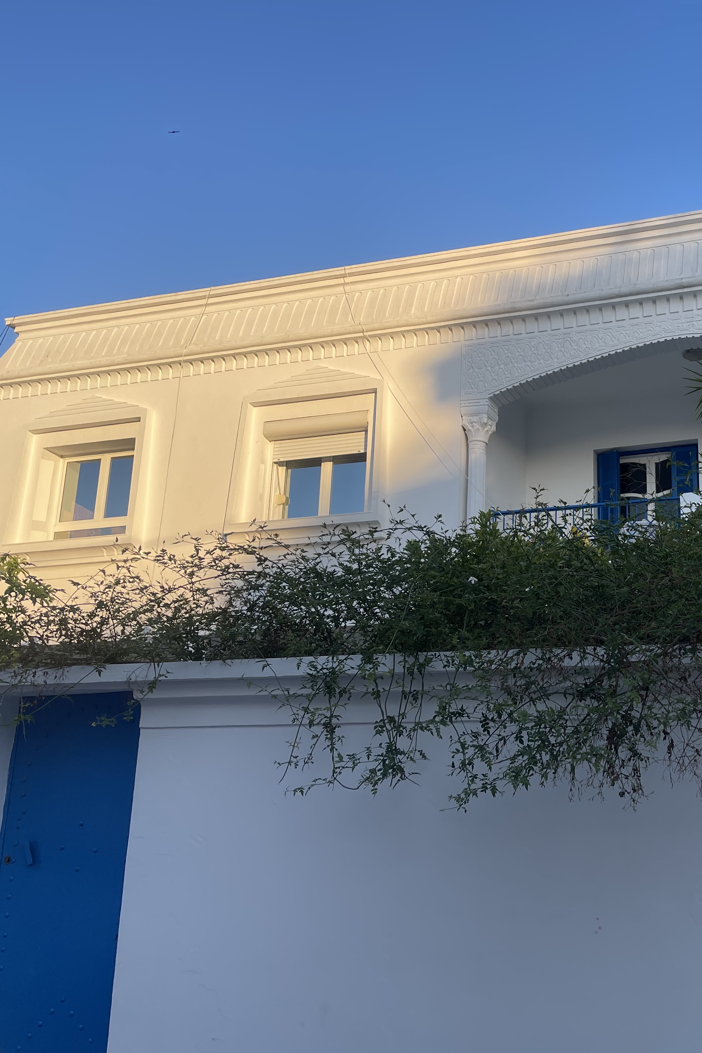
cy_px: 527
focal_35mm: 35
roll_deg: -1.2
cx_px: 595
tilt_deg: +15.3
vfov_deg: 54.4
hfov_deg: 36.1
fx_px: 1024
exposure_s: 1/1011
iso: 32
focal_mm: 5.1
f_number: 1.6
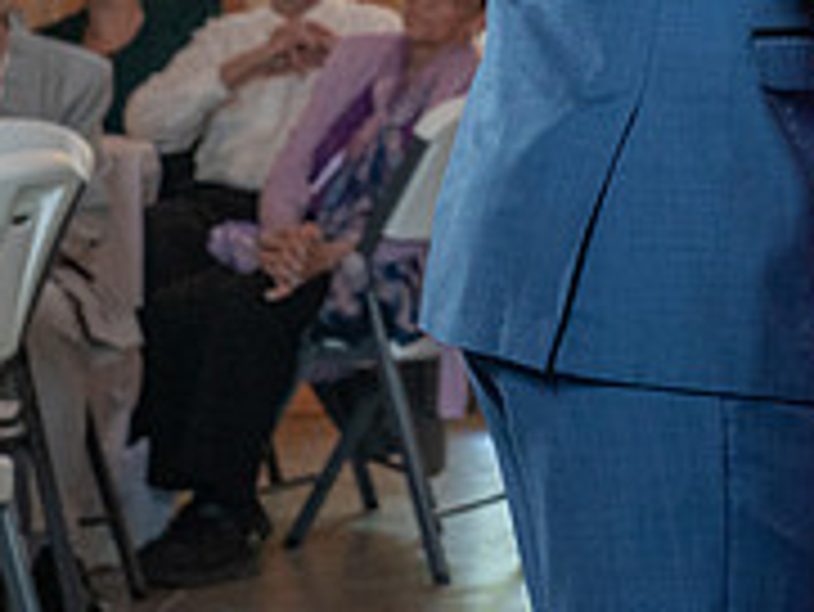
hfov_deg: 7.9
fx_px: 5859
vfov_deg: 5.9
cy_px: -290
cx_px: 950
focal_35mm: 249
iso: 2000
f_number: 5.6
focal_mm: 70
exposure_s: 1/200
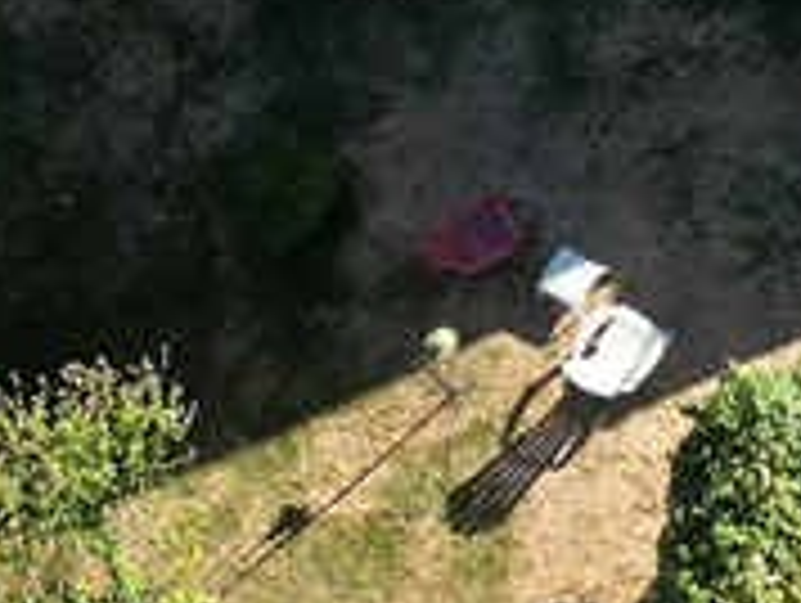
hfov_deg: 13.4
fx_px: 3198
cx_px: 1233
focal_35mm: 138
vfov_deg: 10.0
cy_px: -608
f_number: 1.7
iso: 110
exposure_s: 1/60
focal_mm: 6.72
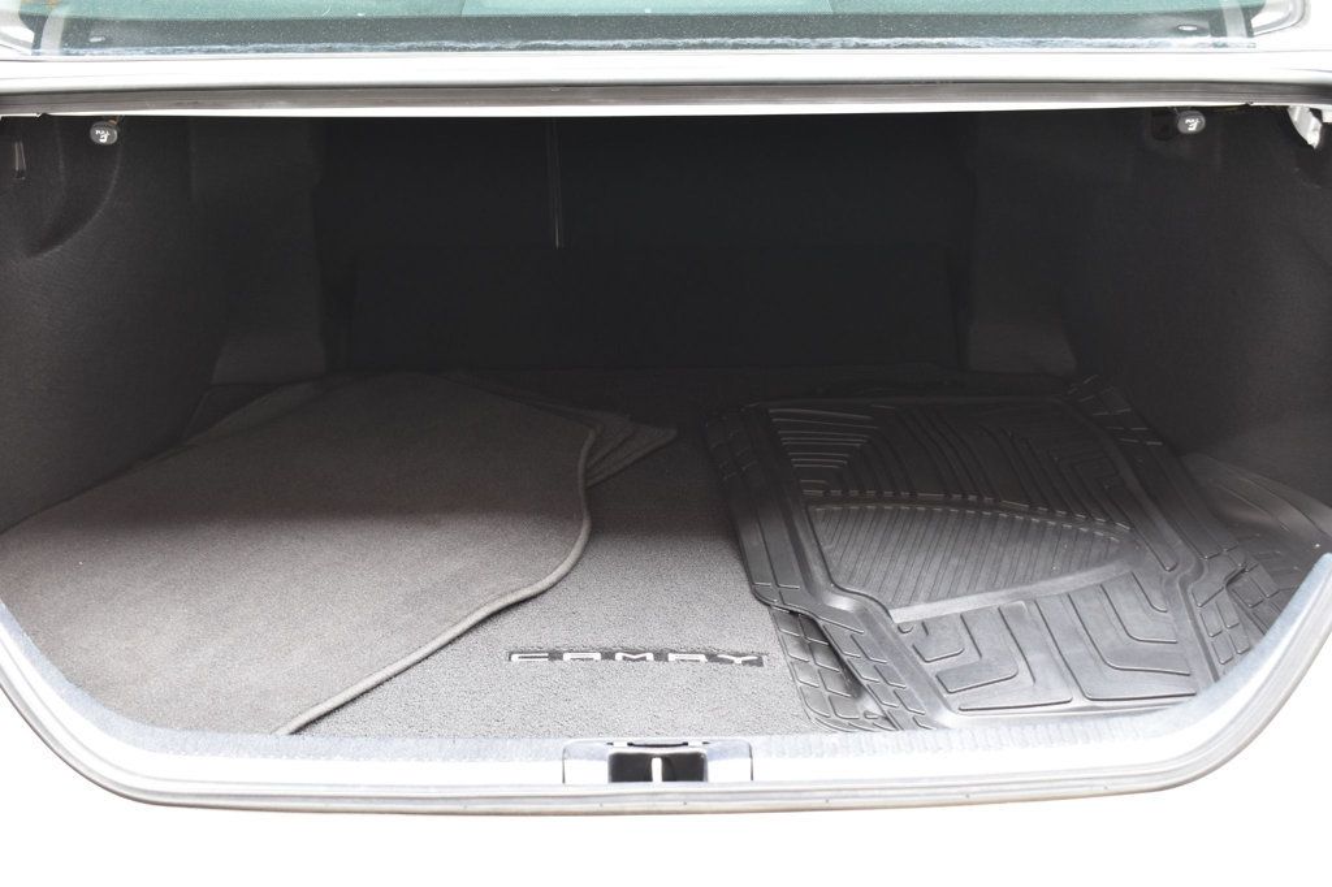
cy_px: 444
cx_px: 666
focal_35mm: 45
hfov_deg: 43.6
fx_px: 1664
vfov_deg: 29.8
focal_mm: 30
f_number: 6.3
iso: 400
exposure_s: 1/20
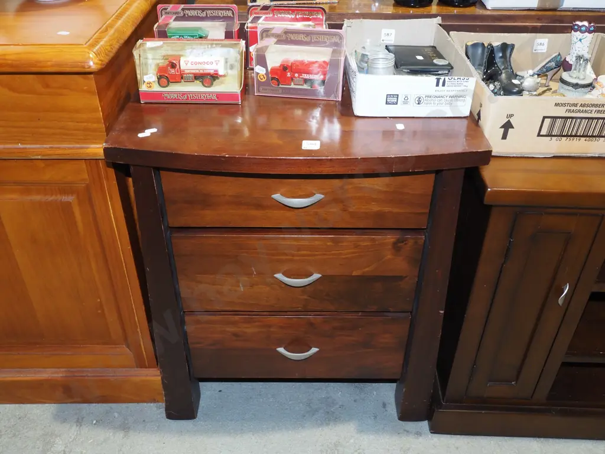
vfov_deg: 44.2
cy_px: 227
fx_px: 559
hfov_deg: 56.8
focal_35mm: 32
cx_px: 302
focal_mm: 16
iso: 1600
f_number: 5.6
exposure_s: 1/60
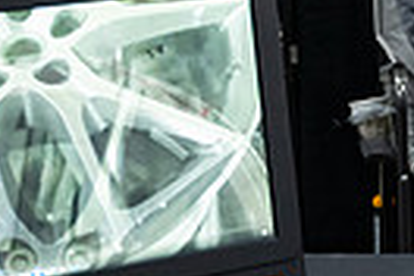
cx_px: 794
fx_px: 1874
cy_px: -144
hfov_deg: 11.5
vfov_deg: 8.2
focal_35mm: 163
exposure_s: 1/200
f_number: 3.2
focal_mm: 36
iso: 3200
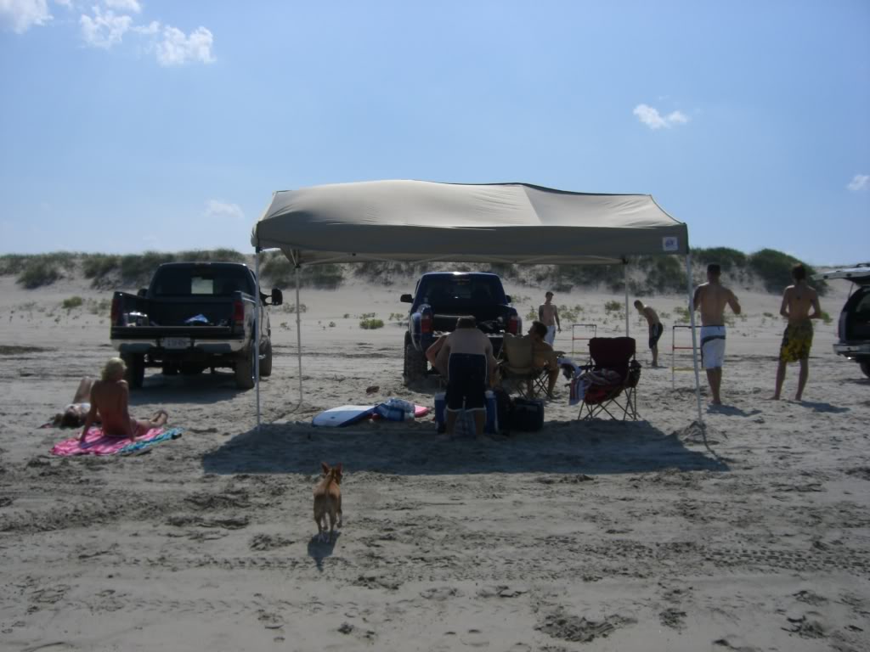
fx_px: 955
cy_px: 326
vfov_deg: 37.7
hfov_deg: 49.0
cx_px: 435
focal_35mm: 38
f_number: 4.3
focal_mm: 6.2
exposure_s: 1/1600
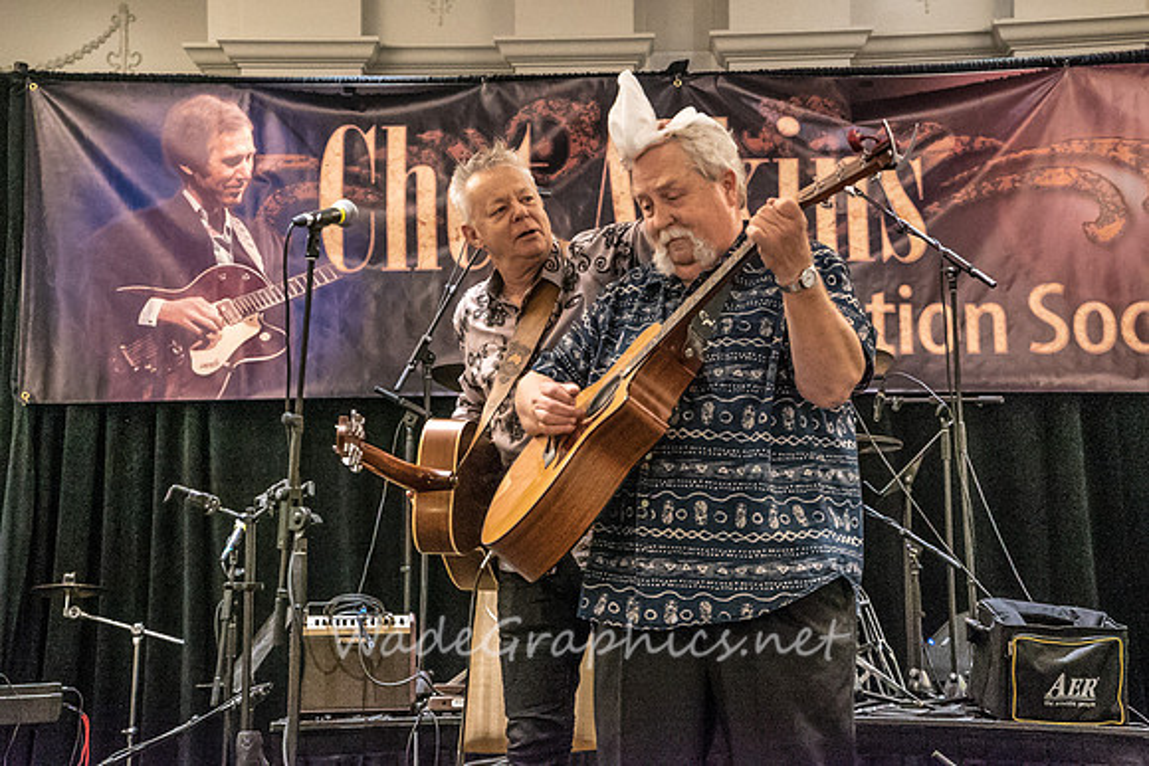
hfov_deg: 25.7
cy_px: 334
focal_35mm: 79
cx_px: 574
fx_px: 2519
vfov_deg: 17.3
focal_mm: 70
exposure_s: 1/200
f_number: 5.6
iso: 10000
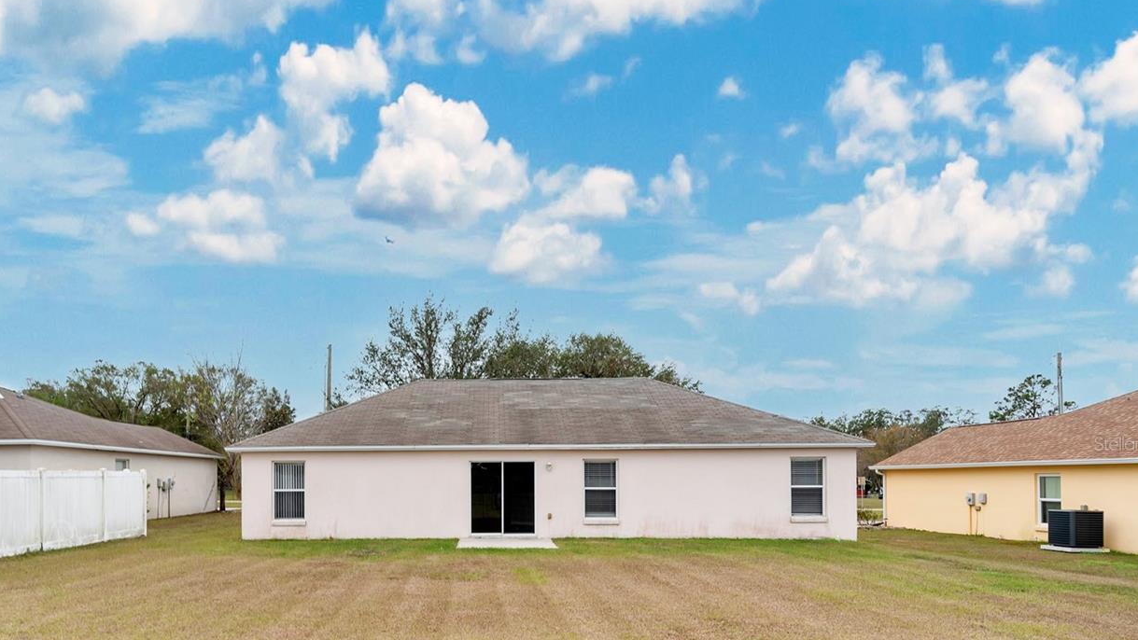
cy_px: 443
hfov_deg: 79.8
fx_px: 664
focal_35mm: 22
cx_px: 430
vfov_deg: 50.3
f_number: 9
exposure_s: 1/125
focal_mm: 16
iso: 100
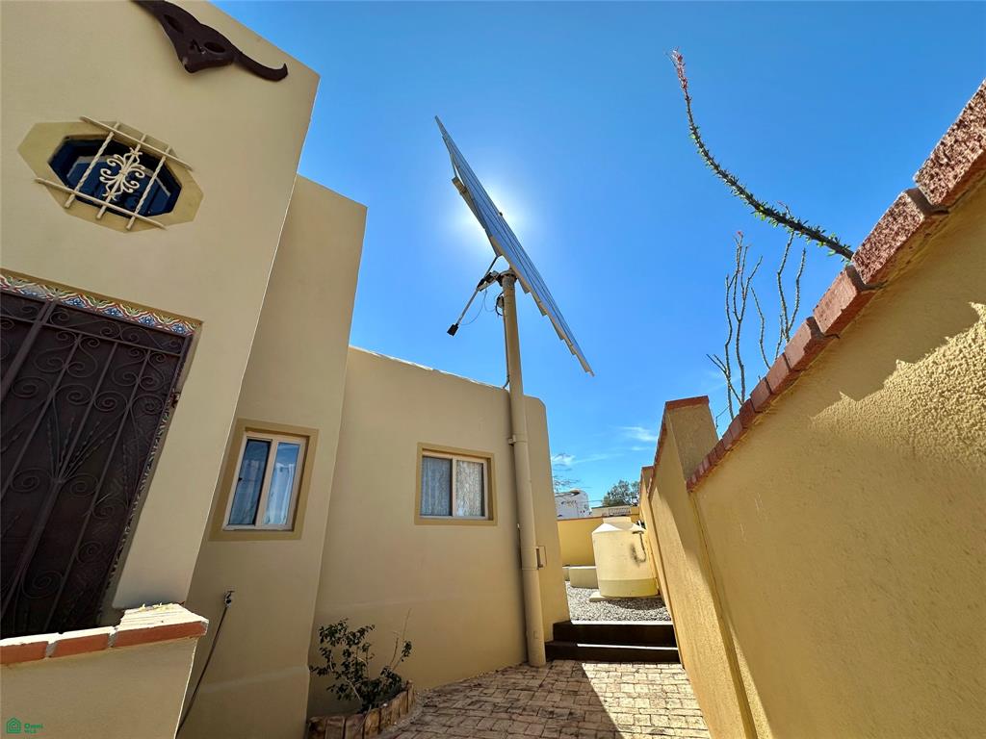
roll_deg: +2.5
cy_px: 370
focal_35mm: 14
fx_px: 399
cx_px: 493
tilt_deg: +24.9
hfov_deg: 102.1
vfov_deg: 85.7
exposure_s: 1/2817
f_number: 2.2
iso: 50
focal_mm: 2.22
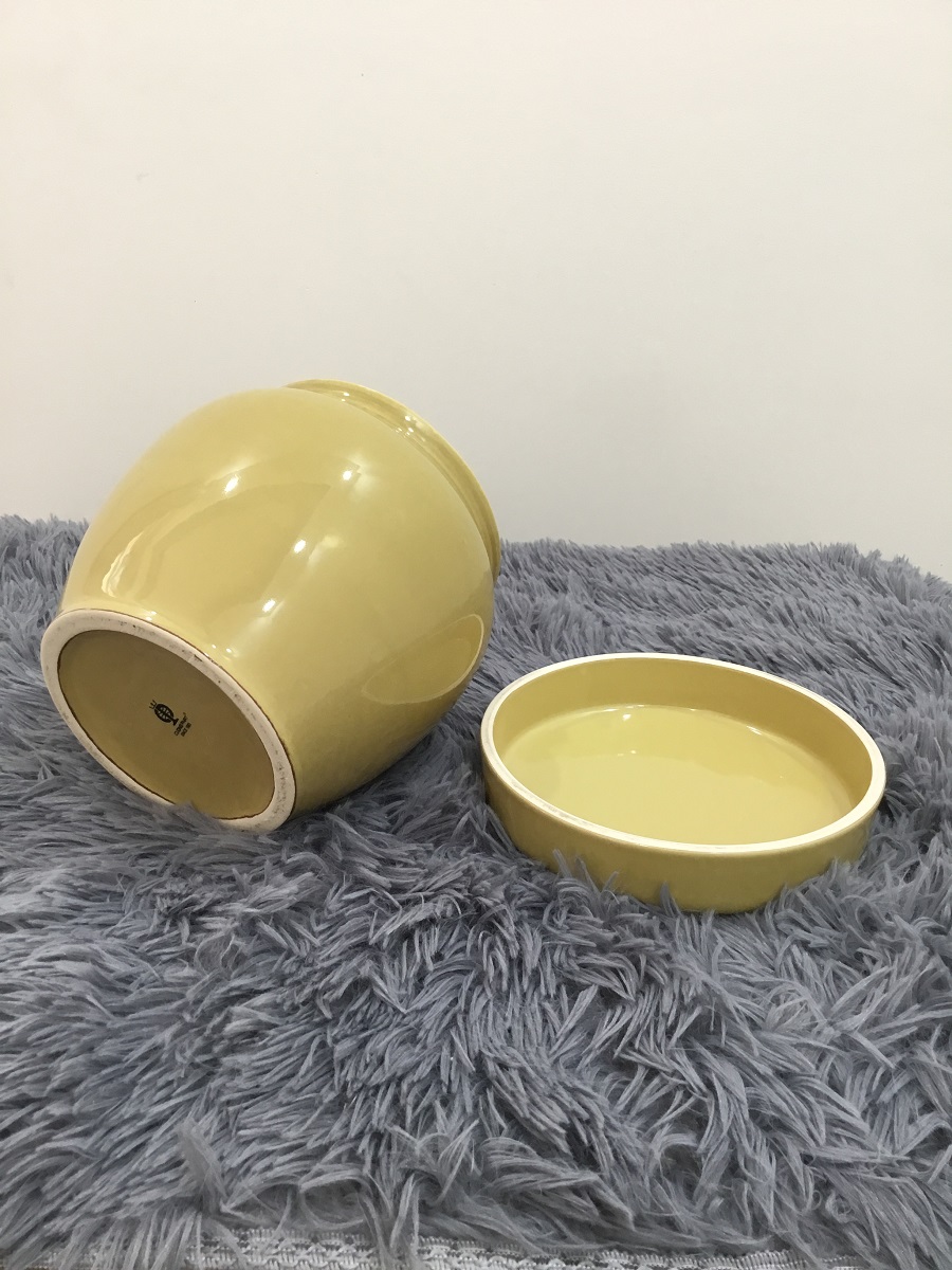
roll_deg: -1.2
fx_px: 1137
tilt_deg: -23.5
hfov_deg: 45.4
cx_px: 476
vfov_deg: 58.4
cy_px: 635
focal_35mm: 31
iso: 64
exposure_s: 1/33
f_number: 2.4
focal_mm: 3.3
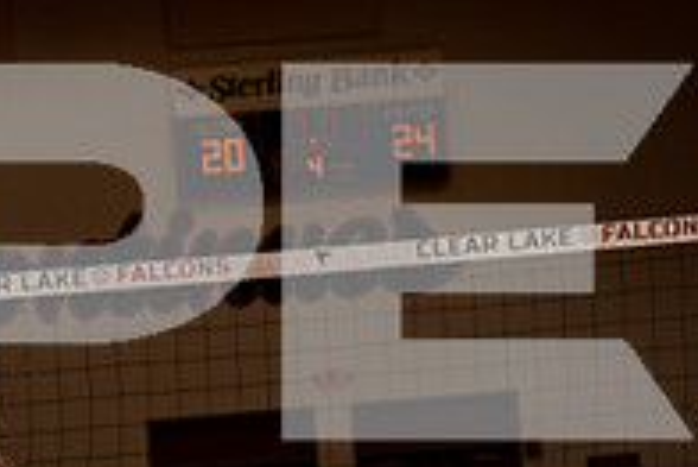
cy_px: 646
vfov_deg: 12.0
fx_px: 2134
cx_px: -222
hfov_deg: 17.4
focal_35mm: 110
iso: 125
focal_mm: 32
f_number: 5.6
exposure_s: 1/250
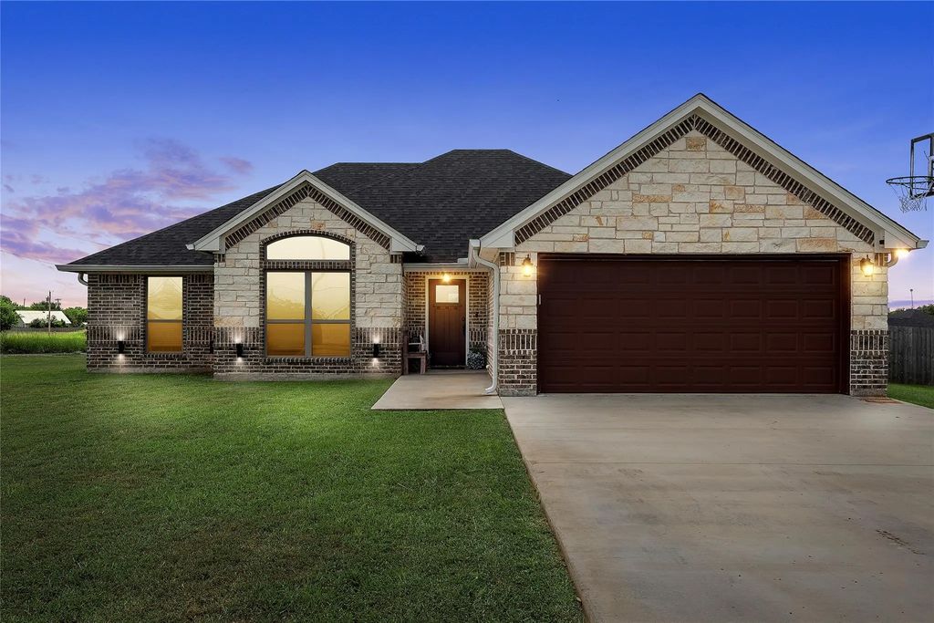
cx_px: 467
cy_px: 312
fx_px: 726
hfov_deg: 65.5
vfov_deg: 46.4
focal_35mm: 28
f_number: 8
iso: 100
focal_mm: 19
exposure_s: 1/200
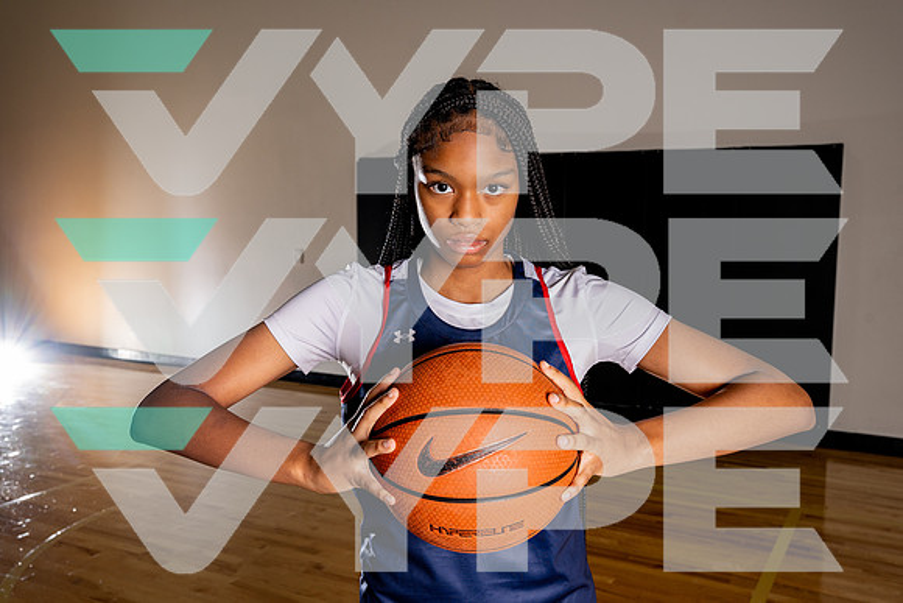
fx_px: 868
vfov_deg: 38.3
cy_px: 302
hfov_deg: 55.0
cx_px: 452
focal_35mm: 35
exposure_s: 1/200
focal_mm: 34.6
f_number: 7.1
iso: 640
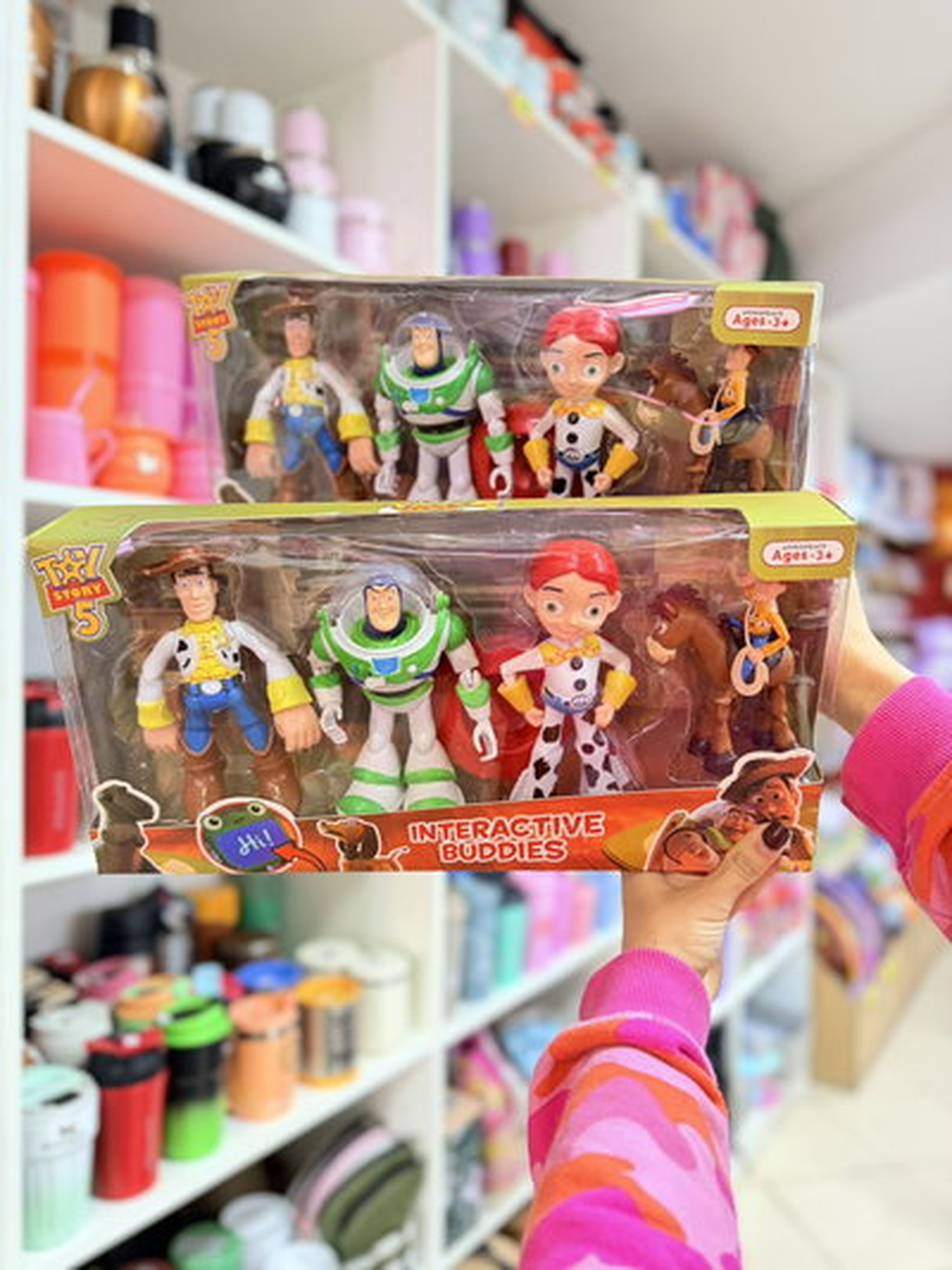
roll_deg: -0.1
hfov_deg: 56.8
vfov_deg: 71.6
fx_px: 880
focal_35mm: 24
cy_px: 635
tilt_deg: -0.2
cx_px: 476
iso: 500
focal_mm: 6.76
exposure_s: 1/50
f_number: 1.78
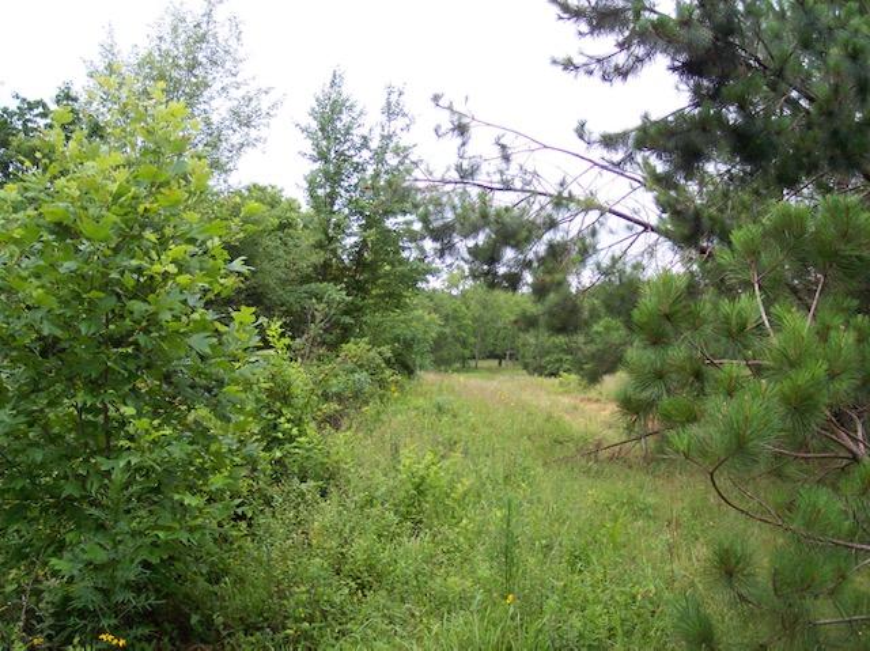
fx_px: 954
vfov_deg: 37.7
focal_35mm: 38
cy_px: 326
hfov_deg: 49.0
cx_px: 435
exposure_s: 1/350
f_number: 2.8
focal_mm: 8
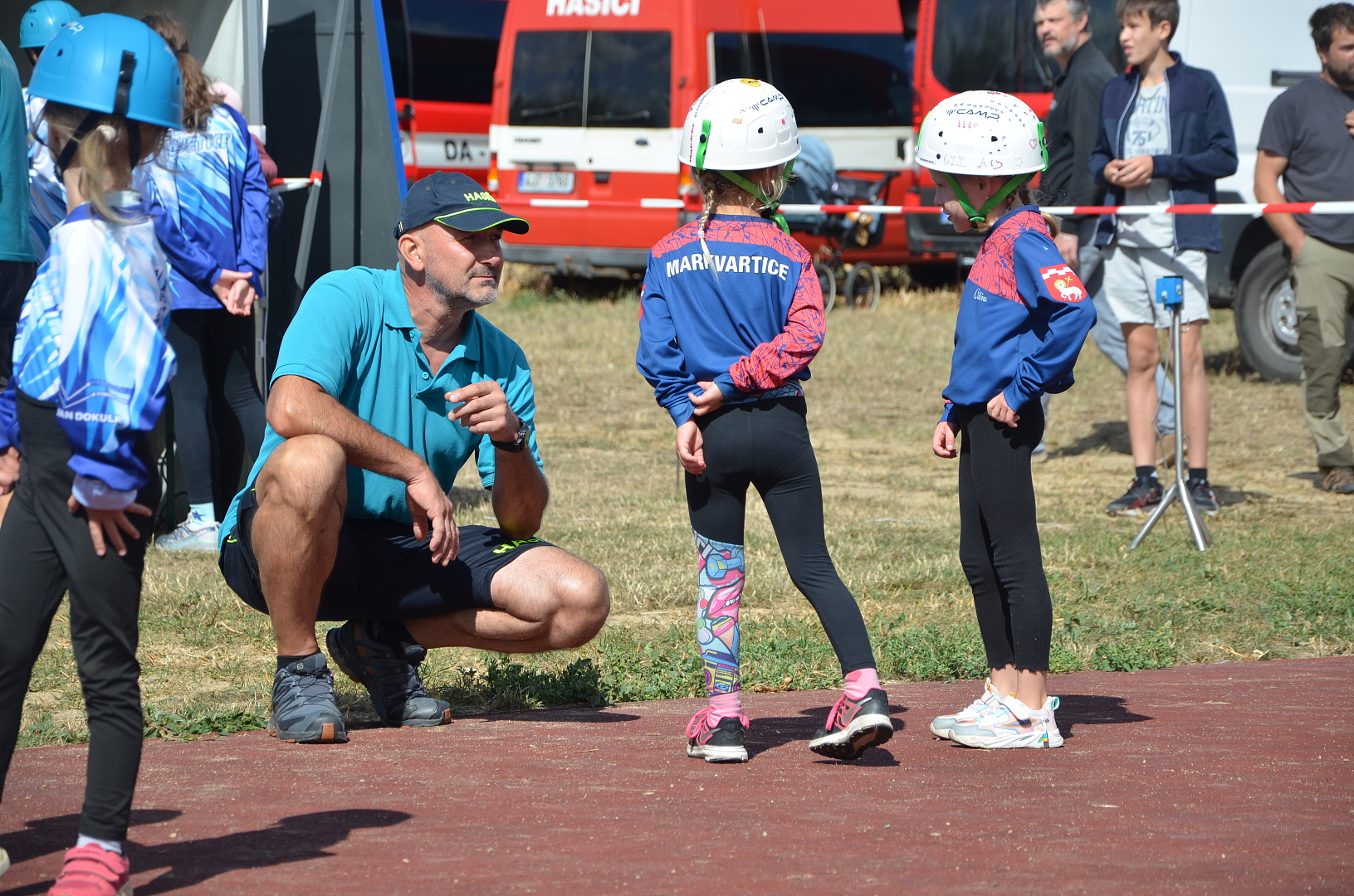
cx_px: 677
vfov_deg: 9.3
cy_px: 448
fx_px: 5517
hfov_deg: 14.0
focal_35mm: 147
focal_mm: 98
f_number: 5.6
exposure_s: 1/500
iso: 100
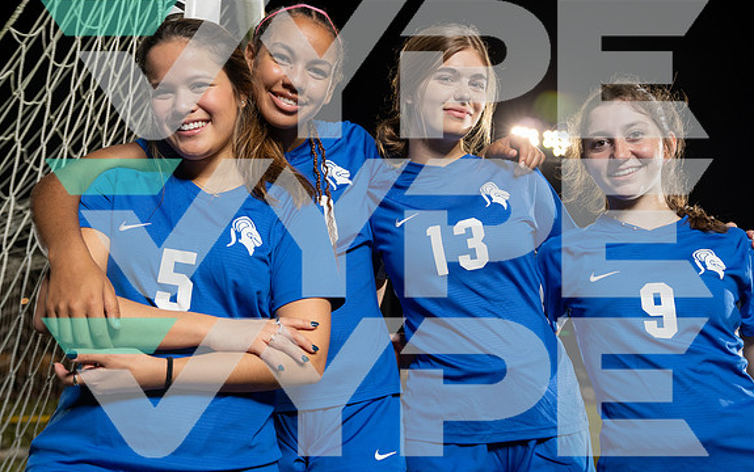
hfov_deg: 52.7
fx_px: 761
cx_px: 379
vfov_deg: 34.5
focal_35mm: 37
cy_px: 229
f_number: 4
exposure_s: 1/125
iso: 640
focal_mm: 36
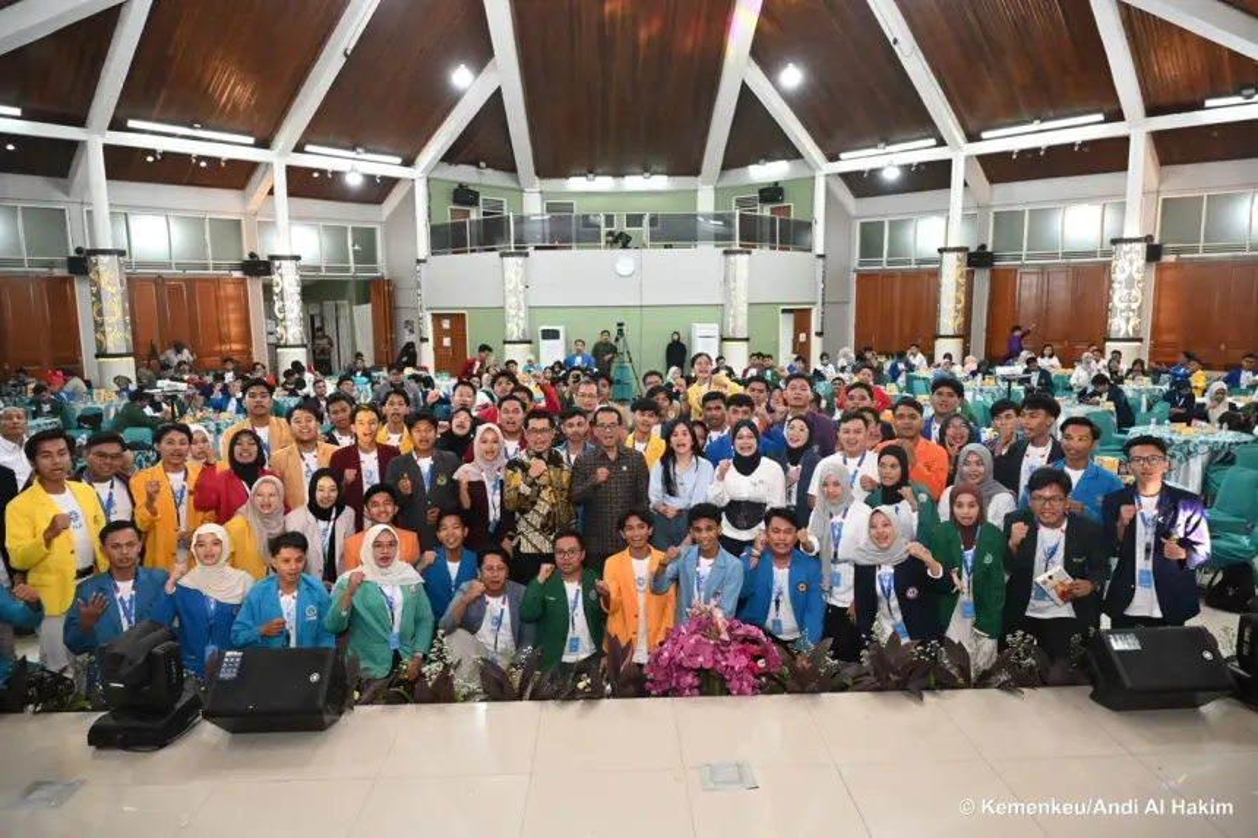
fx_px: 838
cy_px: 419
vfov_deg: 53.1
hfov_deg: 73.8
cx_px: 629
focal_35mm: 24
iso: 6400
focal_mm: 24
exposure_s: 1/250
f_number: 4
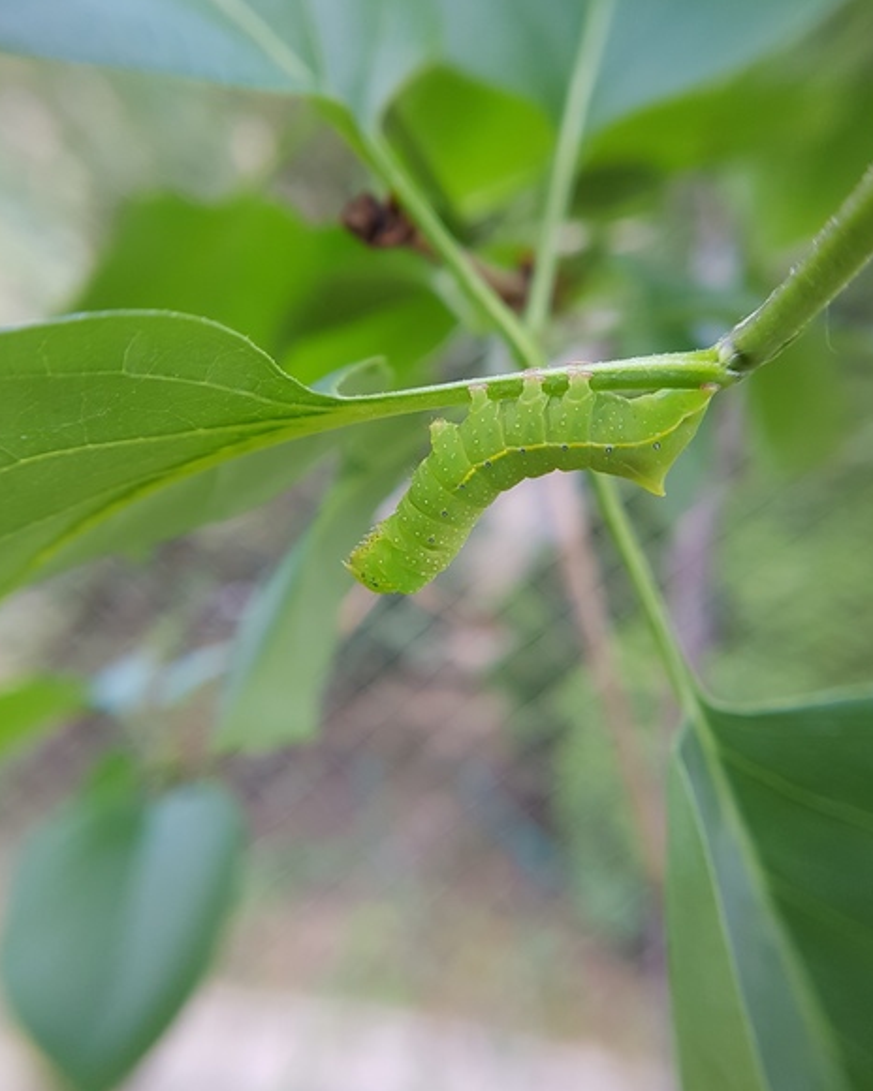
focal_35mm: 28
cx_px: 442
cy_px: 534
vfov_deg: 62.2
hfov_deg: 51.5
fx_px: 904
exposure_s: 1/100
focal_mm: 4.2
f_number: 1.7
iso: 100
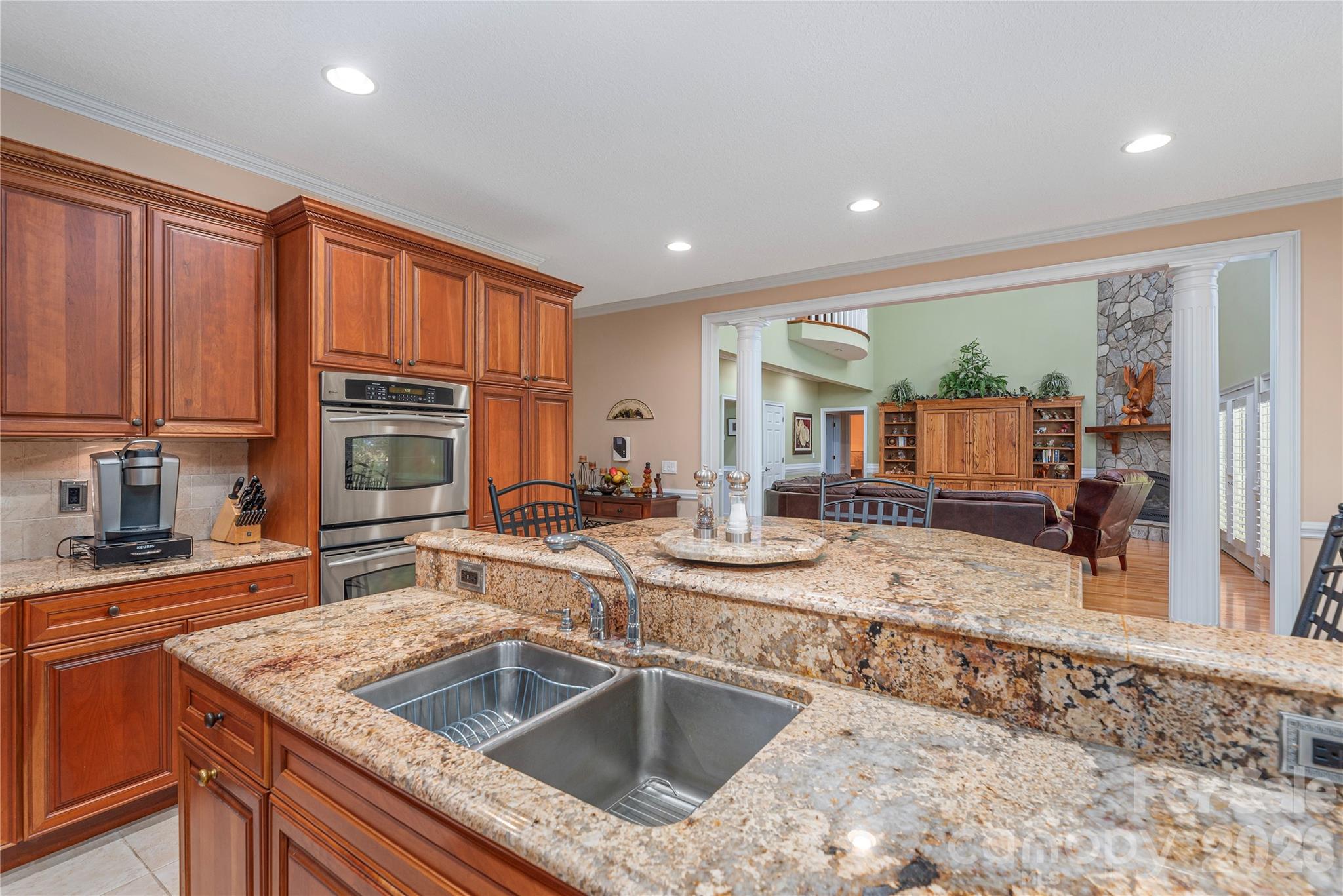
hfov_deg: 96.7
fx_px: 597
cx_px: 672
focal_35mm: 16
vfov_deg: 73.8
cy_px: 448
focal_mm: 16
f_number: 8
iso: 320
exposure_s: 1/50
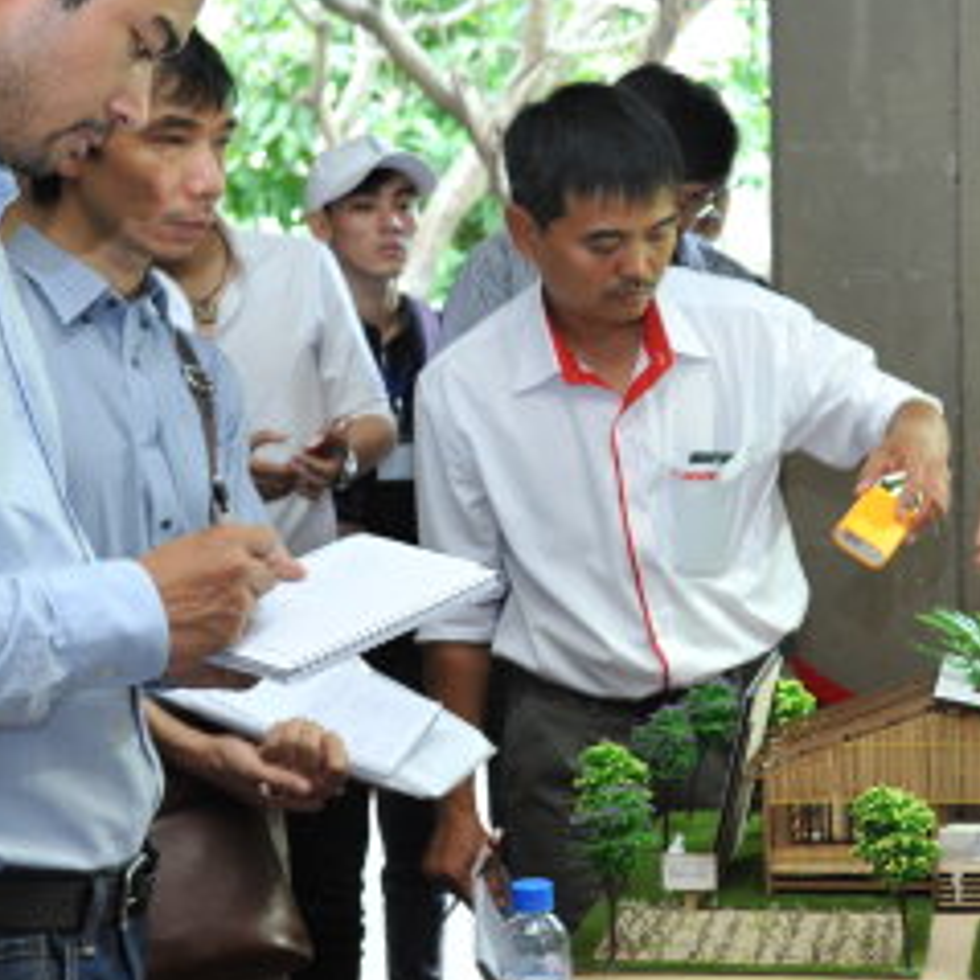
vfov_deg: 24.3
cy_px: 500
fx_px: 2274
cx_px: 933
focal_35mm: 71
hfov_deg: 23.5
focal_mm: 30
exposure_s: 1/60
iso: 1250
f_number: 4
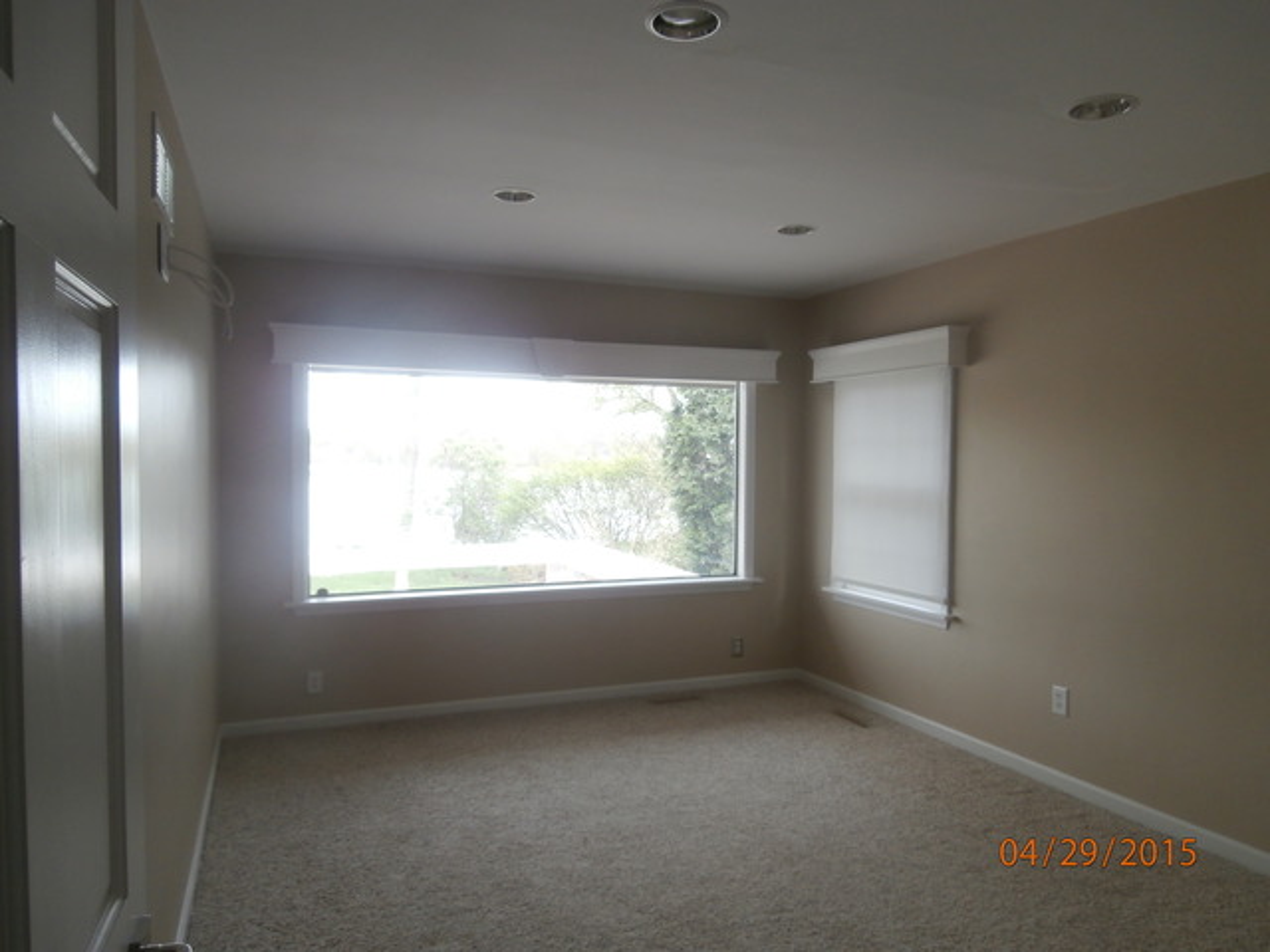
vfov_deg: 56.8
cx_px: 635
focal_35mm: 24
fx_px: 881
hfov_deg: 71.6
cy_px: 476
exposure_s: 1/40
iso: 100
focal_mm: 4.2
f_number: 3
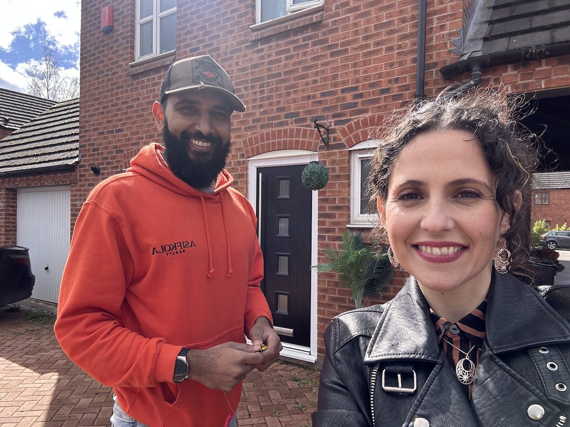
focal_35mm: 23
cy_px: 214
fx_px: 379
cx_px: 285
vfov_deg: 58.9
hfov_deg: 73.9
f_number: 1.9
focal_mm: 2.69
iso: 25
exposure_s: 1/510
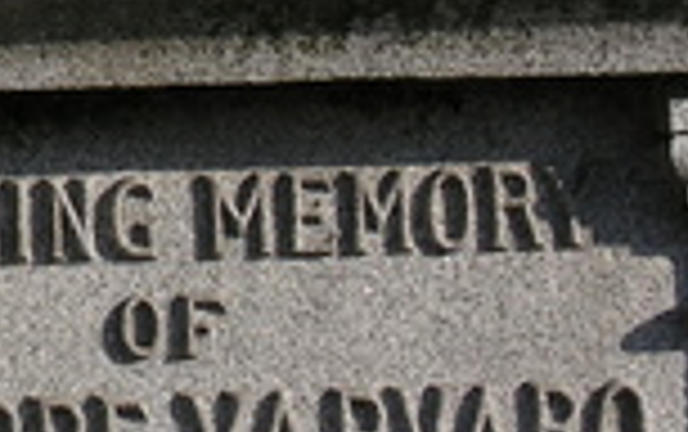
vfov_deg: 2.3
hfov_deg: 3.6
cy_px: -441
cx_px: -1043
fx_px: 10718
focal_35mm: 571
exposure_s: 1/514
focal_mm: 26.5
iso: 50
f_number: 4.7
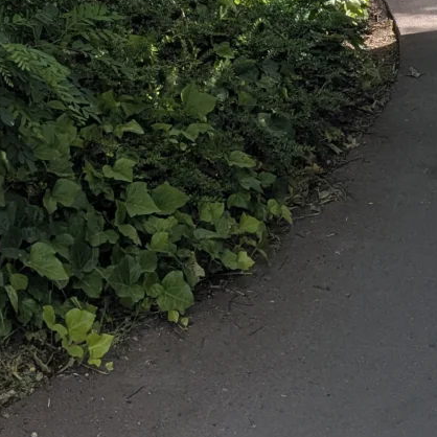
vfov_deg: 18.3
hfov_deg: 21.4
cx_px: 239
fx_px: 1157
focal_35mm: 81
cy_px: -270
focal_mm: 6.81
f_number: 1.85
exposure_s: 1/357
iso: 40
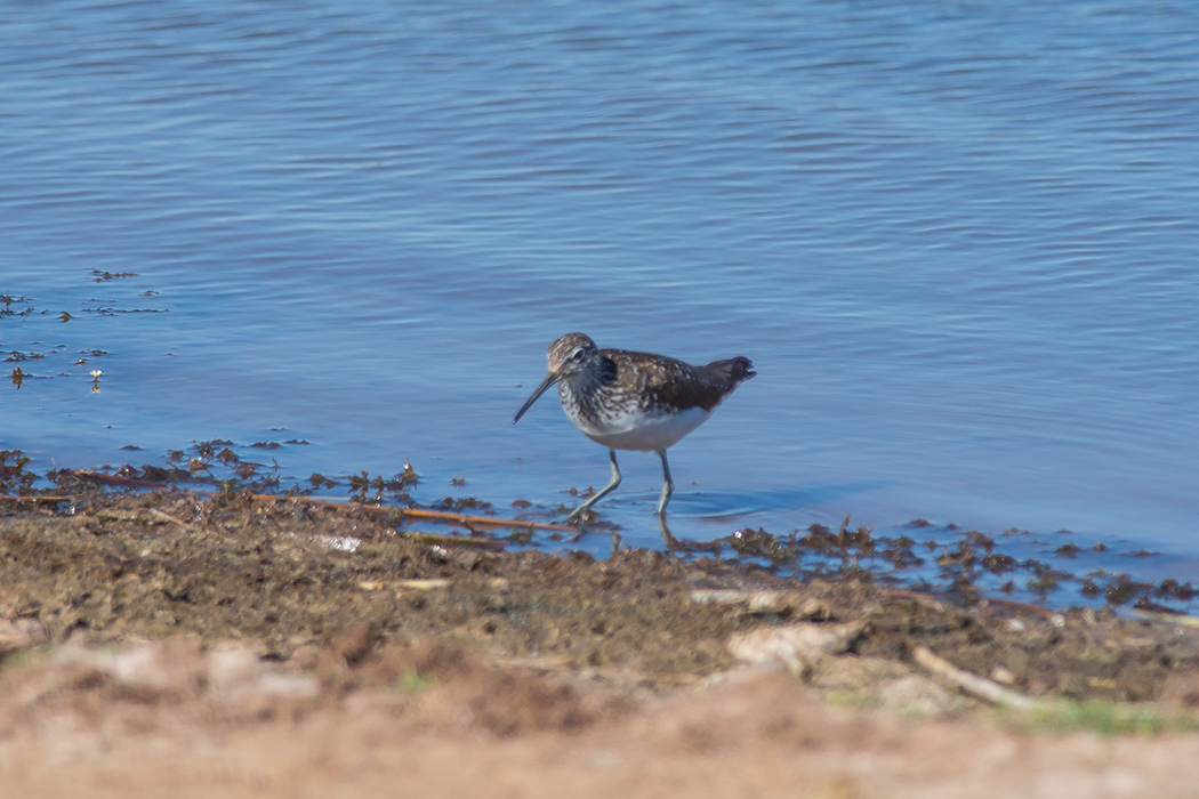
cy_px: 400
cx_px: 600
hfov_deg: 3.3
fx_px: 20981
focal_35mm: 630
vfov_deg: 2.2
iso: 200
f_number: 7.1
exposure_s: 1/1250
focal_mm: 420
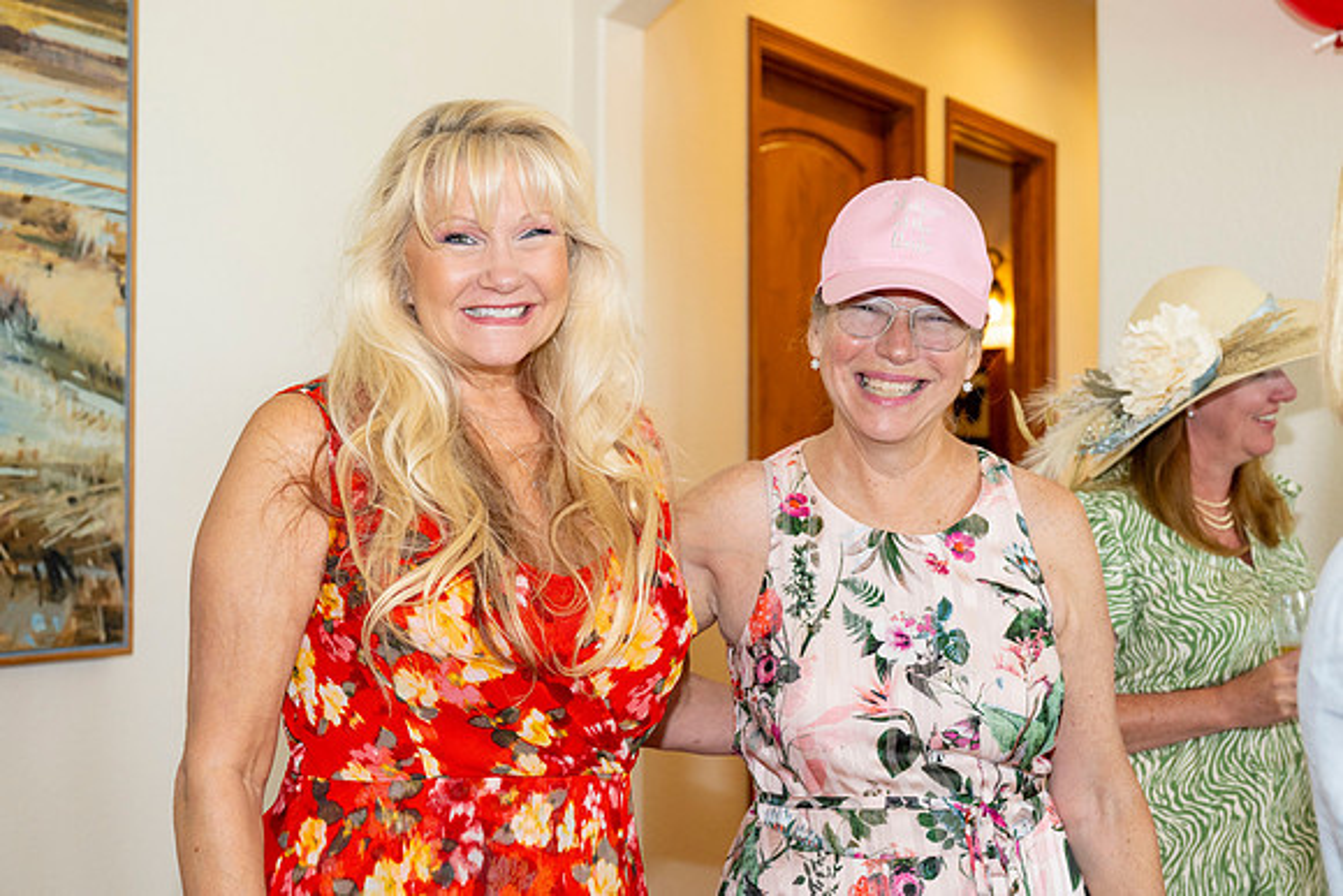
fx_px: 1903
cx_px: 672
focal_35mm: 51
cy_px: 448
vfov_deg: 26.5
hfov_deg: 38.9
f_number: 5.6
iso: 800
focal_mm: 51
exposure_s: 1/80
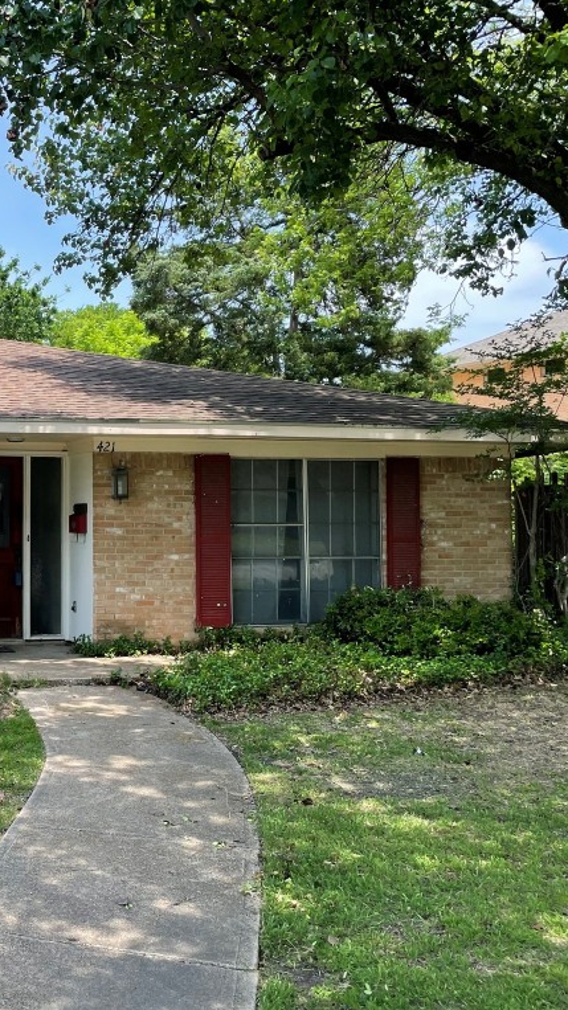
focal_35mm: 38
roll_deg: +0.5
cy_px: 506
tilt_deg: +1.0
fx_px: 1018
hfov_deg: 28.9
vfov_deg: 52.8
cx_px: -16
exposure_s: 1/824
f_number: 1.6
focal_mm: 4.2
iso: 32
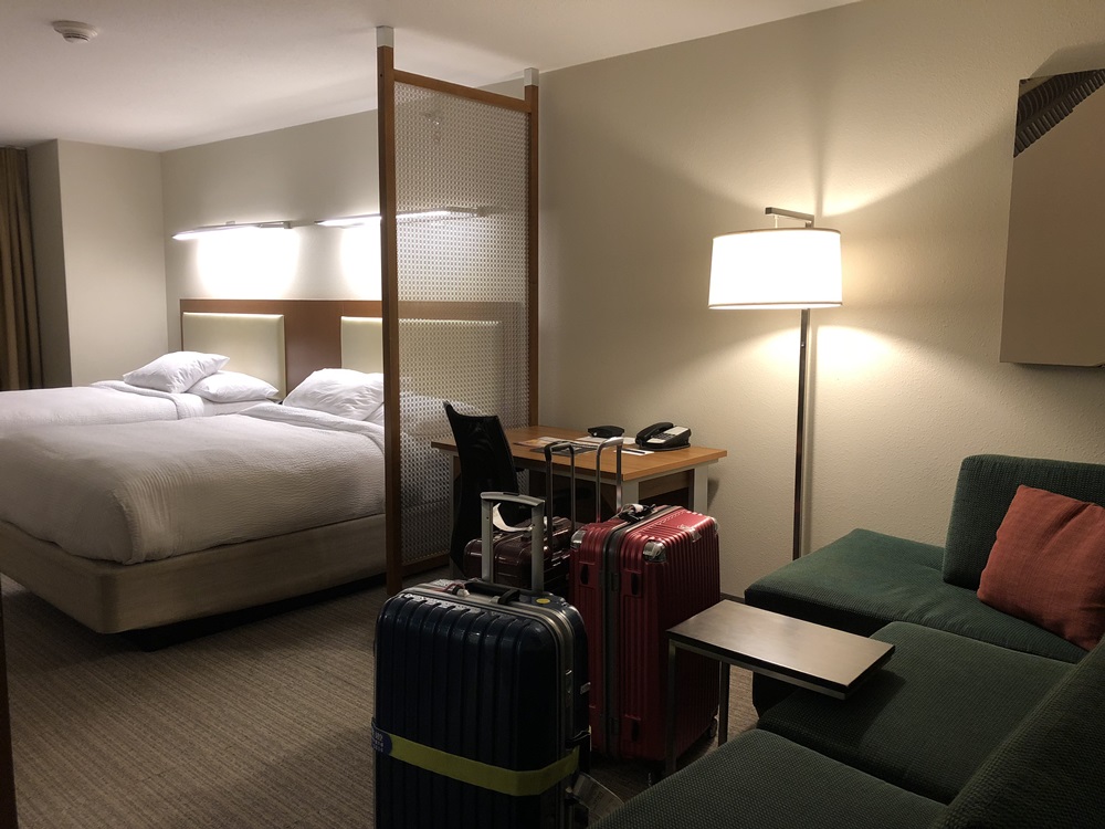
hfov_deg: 63.4
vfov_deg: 49.7
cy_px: 414
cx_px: 552
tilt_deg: -8.3
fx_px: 894
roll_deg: -0.5
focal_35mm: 28
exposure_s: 1/15
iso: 50
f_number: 1.8
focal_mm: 3.99
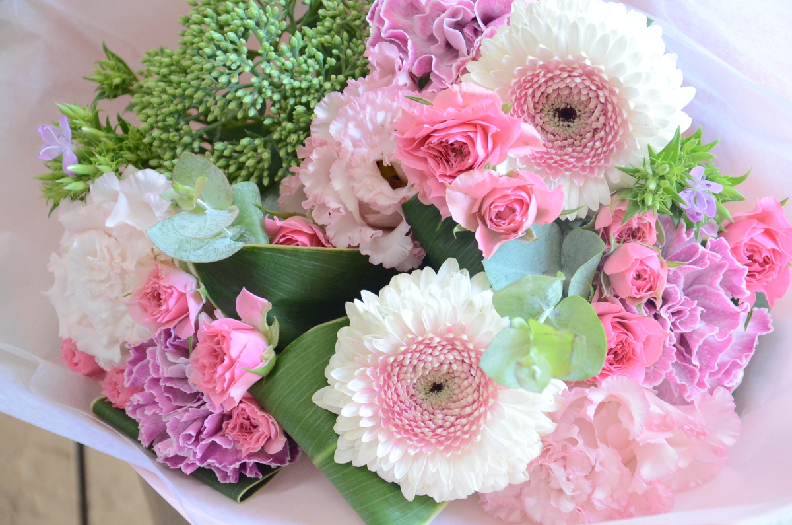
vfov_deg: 14.6
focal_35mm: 93
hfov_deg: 22.0
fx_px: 2042
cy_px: 262
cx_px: 396
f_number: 5.3
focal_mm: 62
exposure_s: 1/125
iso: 2200
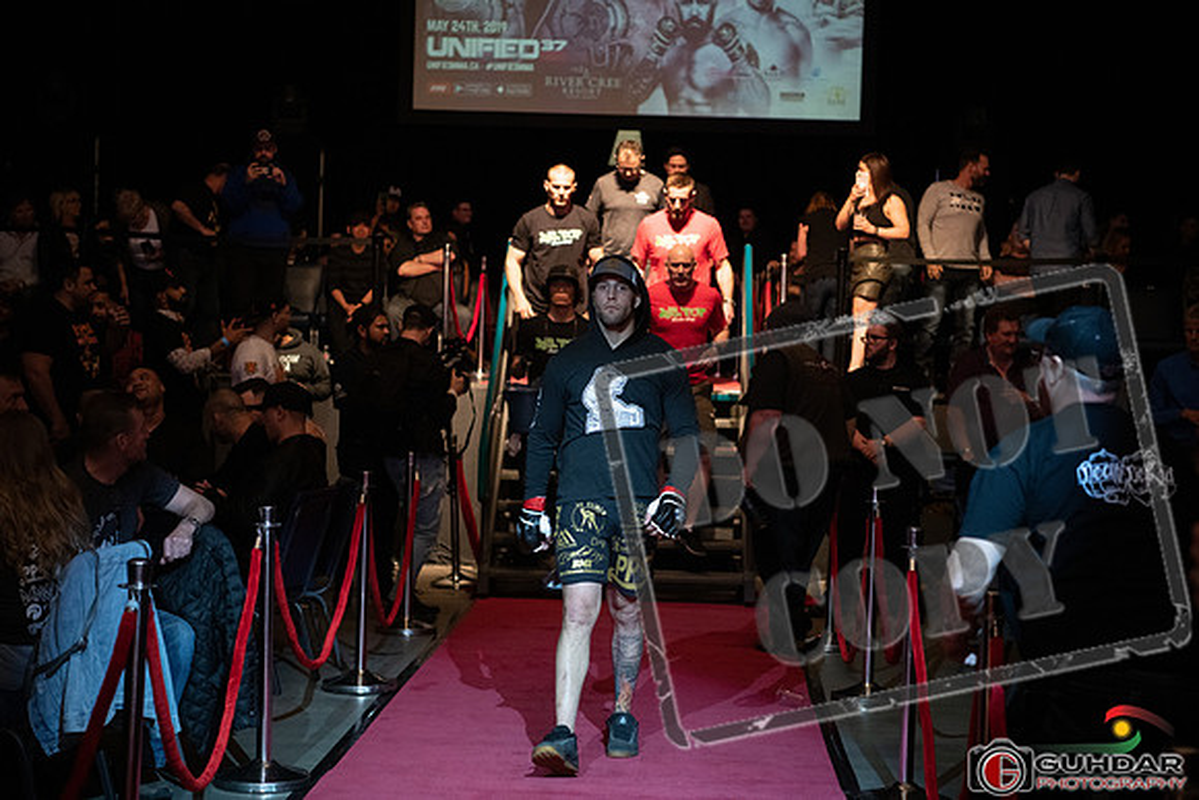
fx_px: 2332
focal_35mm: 70
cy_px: 400
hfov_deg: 28.8
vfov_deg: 19.5
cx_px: 600
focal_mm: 70
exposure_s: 1/500
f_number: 2.8
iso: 3200
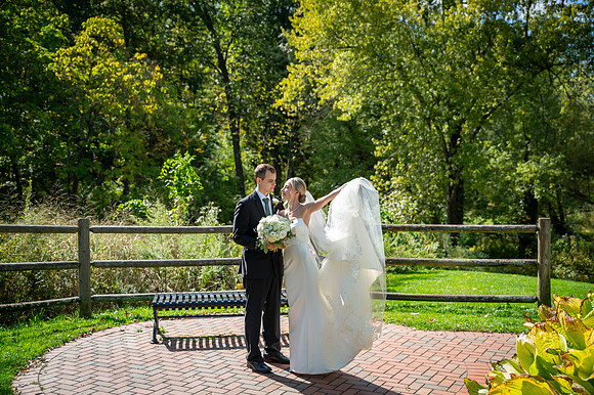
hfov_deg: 48.1
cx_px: 297
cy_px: 198
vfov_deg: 33.1
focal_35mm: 40
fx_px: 666
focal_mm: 40
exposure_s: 1/8000
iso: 1000
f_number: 2.8
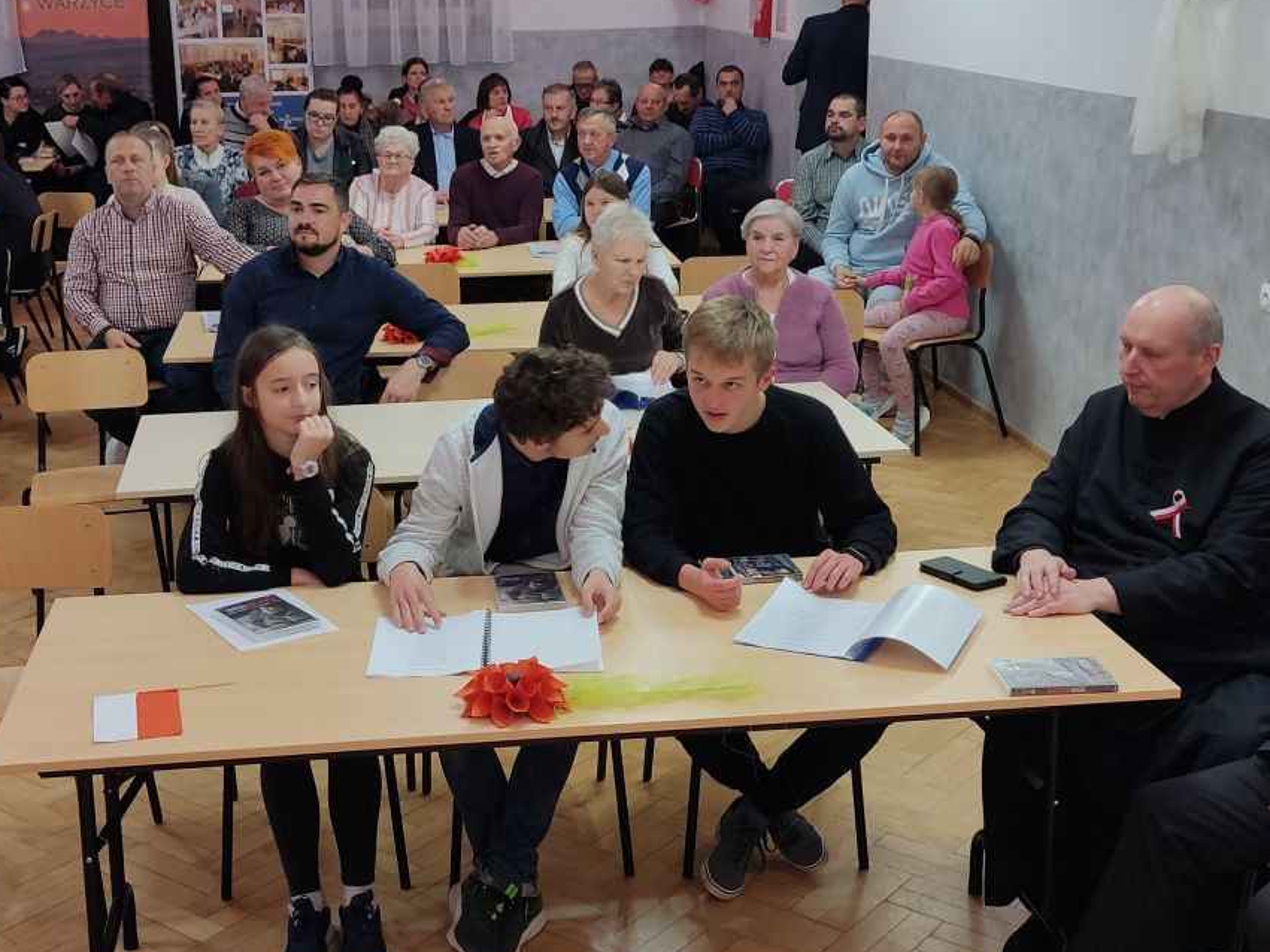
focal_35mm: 47
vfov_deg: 30.9
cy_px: 455
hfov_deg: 40.3
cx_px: 530
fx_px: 1724
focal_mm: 4.71
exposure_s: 1/50
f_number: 1.79
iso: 169
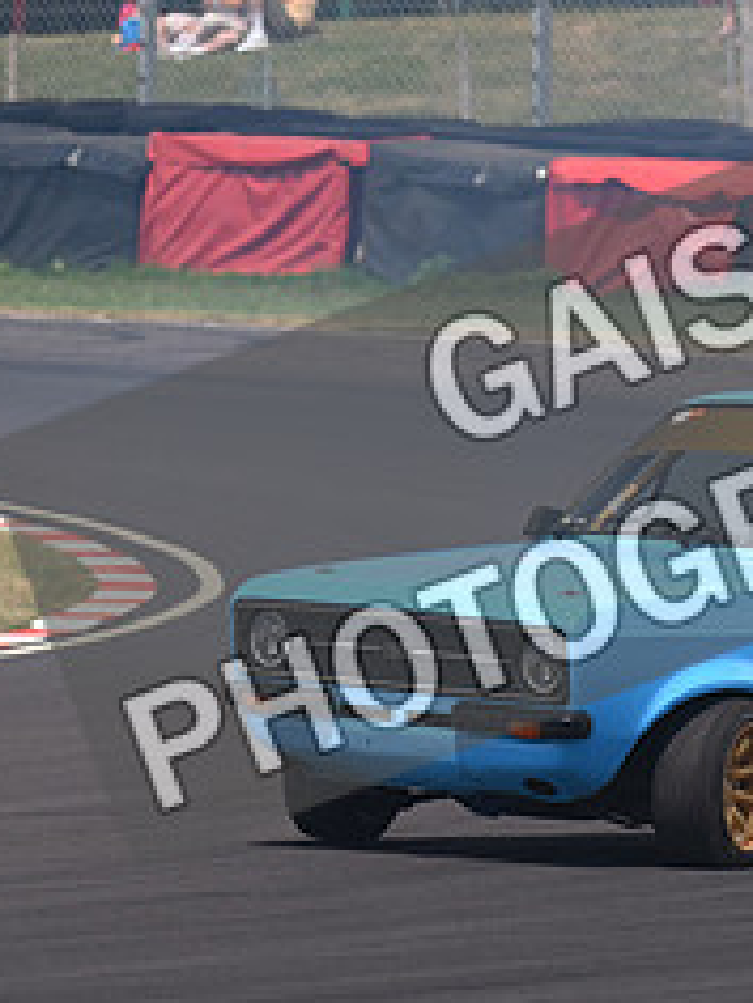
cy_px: 372
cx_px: 834
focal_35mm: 685
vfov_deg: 2.9
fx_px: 19868
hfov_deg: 2.2
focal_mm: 290
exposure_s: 1/1000
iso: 1100
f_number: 8
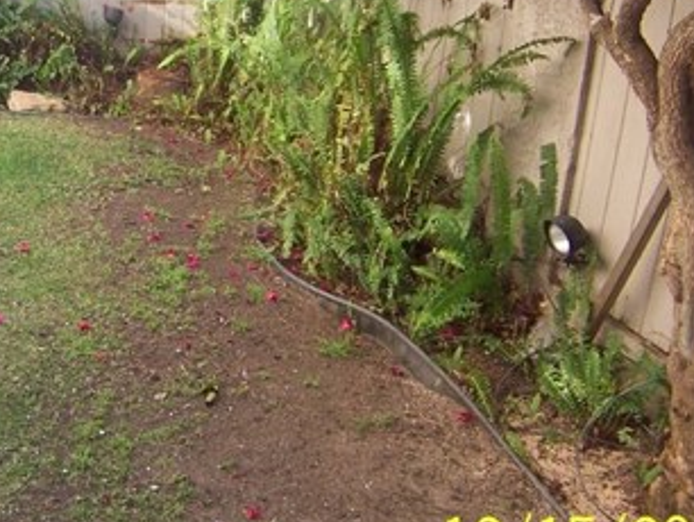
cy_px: 148
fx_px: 1384
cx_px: 102
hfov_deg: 27.4
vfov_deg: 21.2
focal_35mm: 69
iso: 80
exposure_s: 1/60
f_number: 2.8
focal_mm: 5.5
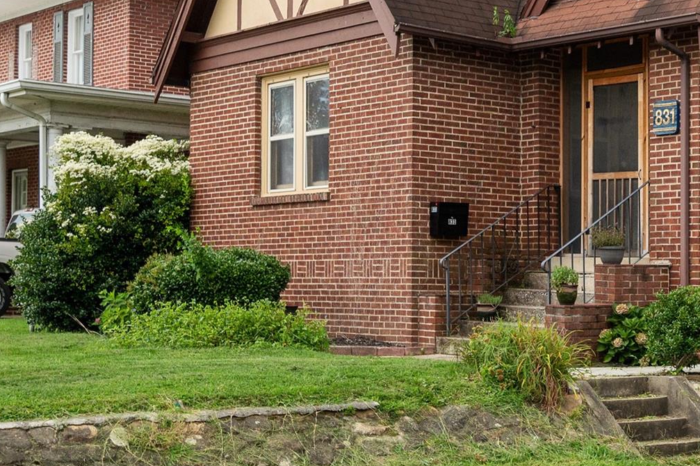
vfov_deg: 22.0
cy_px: 100
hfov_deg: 30.8
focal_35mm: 61
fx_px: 1185
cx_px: 683
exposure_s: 1/1600
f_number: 7.1
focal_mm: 30
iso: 320
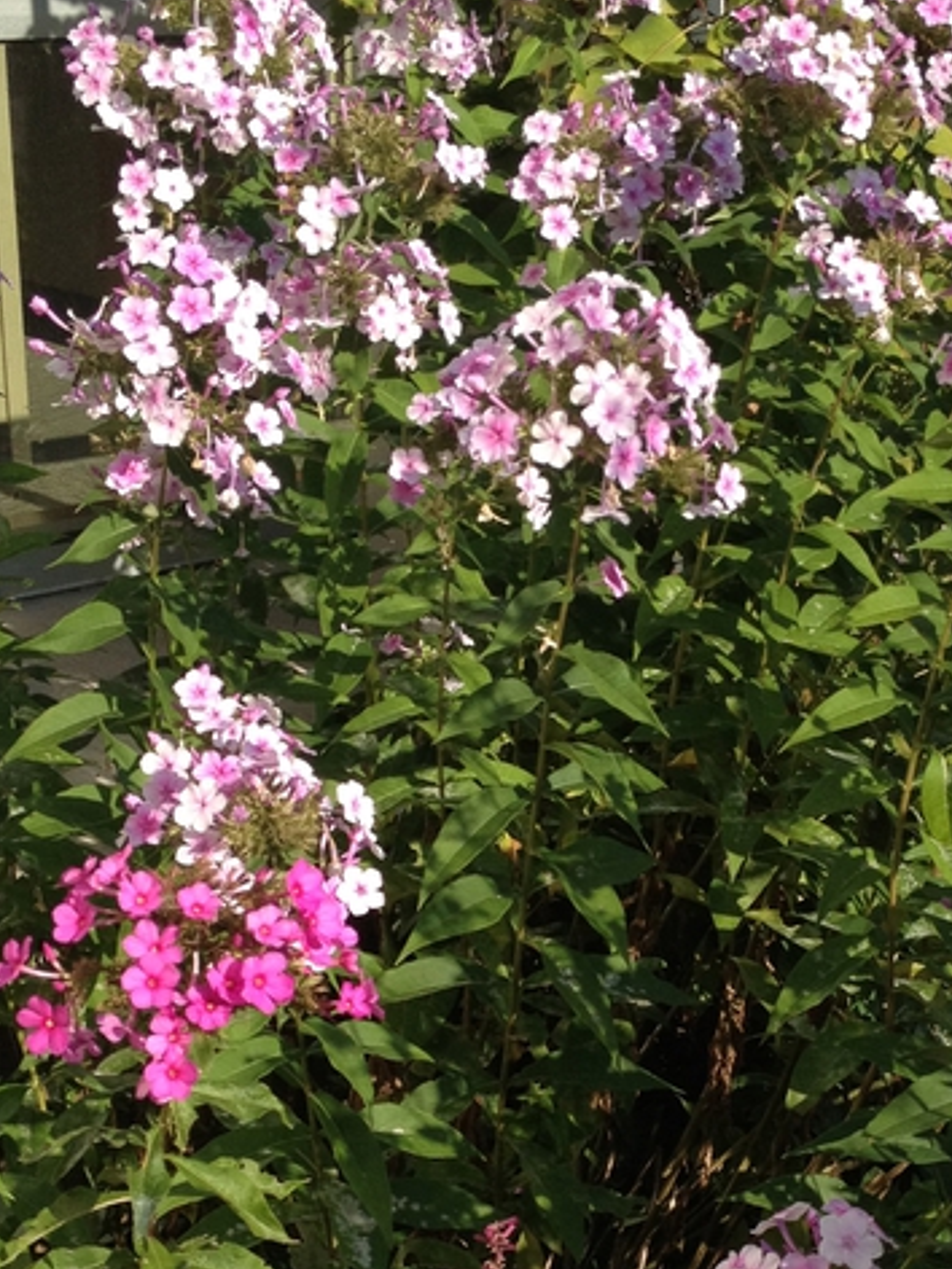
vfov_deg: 25.3
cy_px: 957
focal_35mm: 76
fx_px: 2787
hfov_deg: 19.3
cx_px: 627
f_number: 2.4
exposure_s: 1/1175
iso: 50
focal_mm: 4.28
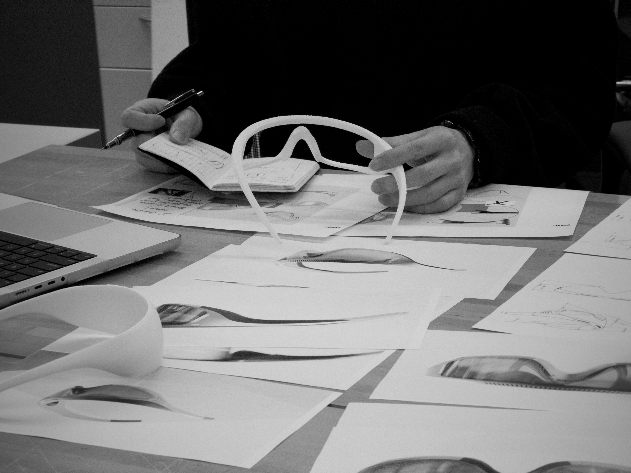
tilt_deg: -16.8
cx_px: 316
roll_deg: +3.7
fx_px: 1823
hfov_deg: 19.6
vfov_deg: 14.8
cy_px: 236
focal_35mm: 100
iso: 200
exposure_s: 1/120
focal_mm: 16.89
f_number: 2.8
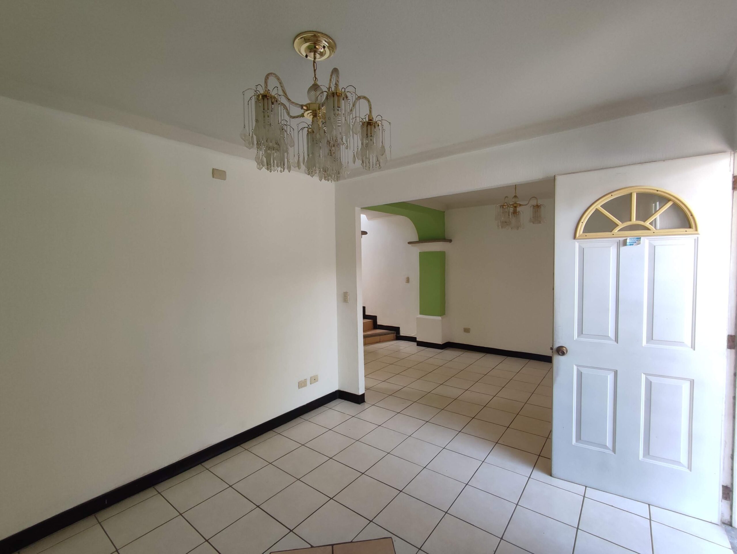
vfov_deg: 78.2
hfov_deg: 94.5
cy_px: 277
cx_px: 368
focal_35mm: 16
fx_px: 341
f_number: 2.2
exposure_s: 1/100
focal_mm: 1.65
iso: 126
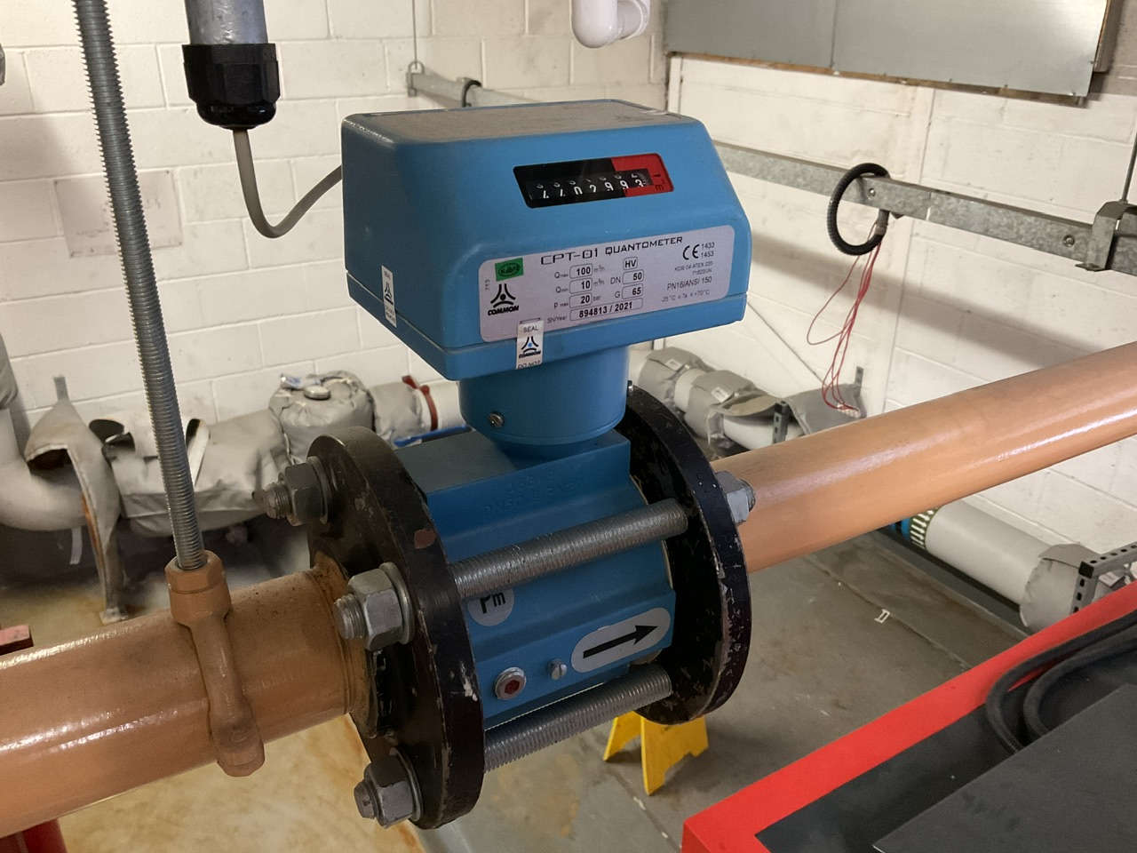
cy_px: 426
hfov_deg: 61.7
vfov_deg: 48.2
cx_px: 568
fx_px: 953
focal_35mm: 29
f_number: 1.8
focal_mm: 3
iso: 250
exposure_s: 1/33
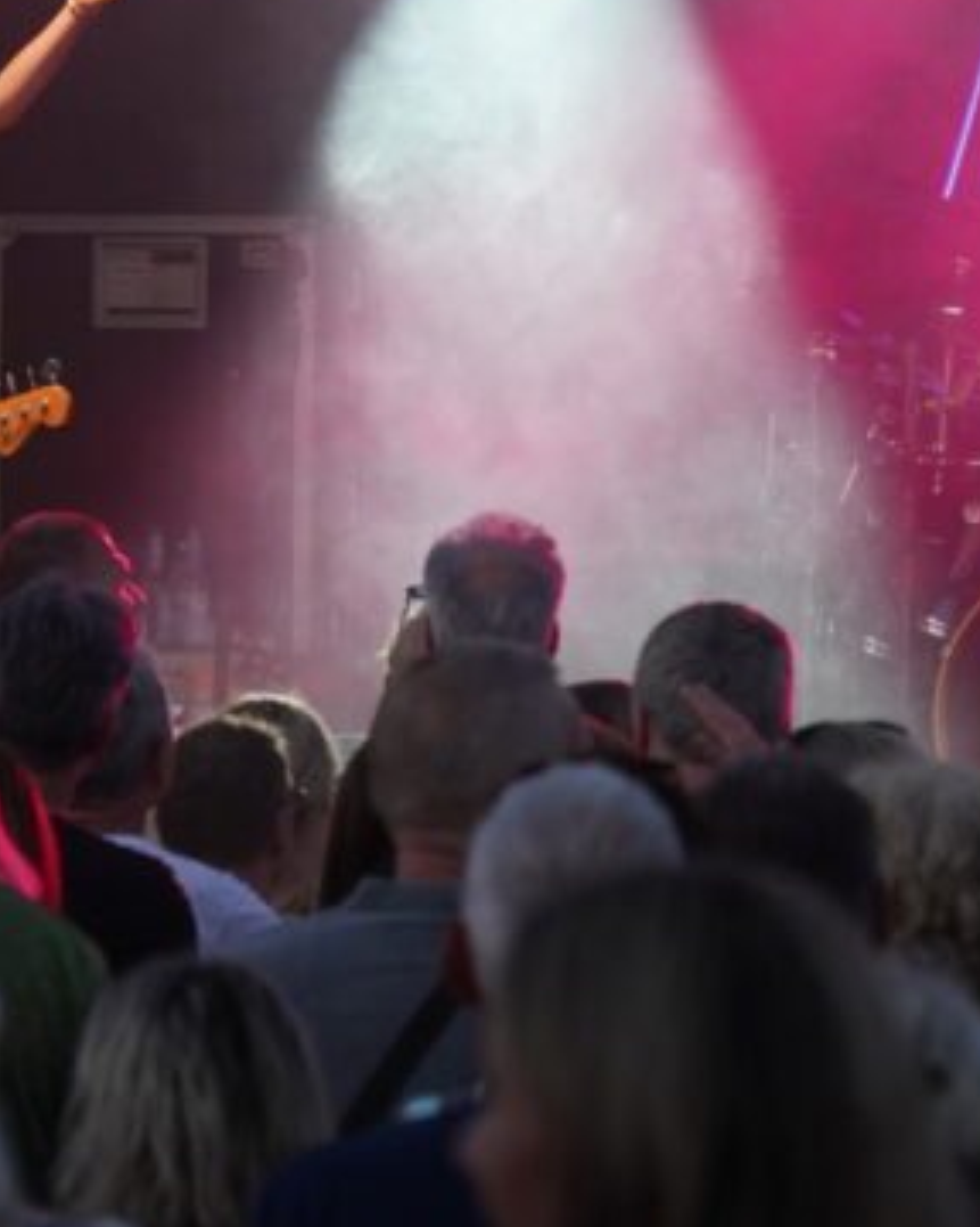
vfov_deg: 3.7
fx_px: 19223
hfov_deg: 2.9
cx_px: 430
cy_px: 186
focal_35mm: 530
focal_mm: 132
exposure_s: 1/250
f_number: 5.6
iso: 640
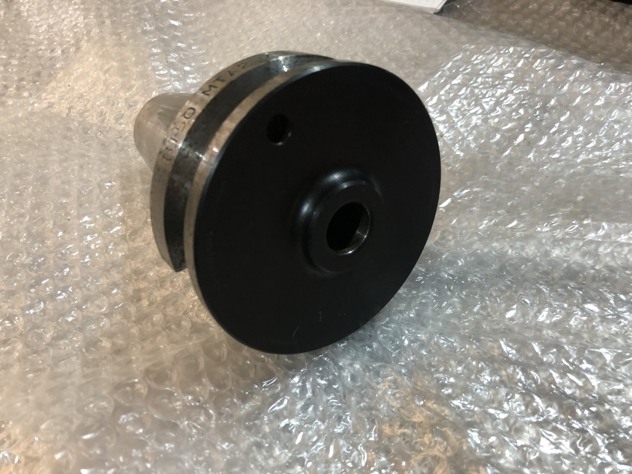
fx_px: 511
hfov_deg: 63.4
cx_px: 316
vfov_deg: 49.7
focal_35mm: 28
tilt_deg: -48.5
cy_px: 237
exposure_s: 1/15
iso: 50
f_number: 1.8
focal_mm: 3.99
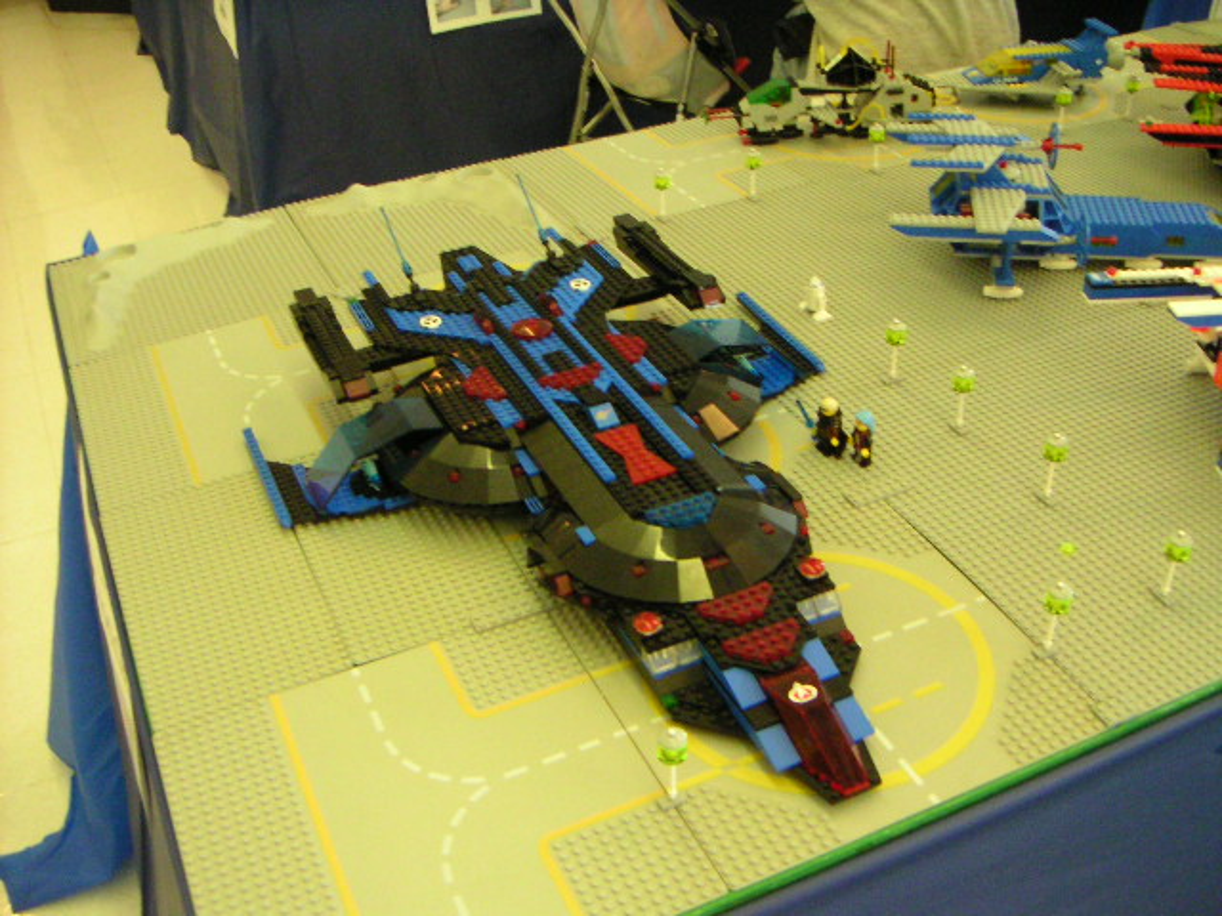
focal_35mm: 37
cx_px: 611
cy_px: 458
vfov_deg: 38.7
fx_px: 1306
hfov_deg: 50.1
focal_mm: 4.8
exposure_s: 1/20
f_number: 2.8
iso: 400
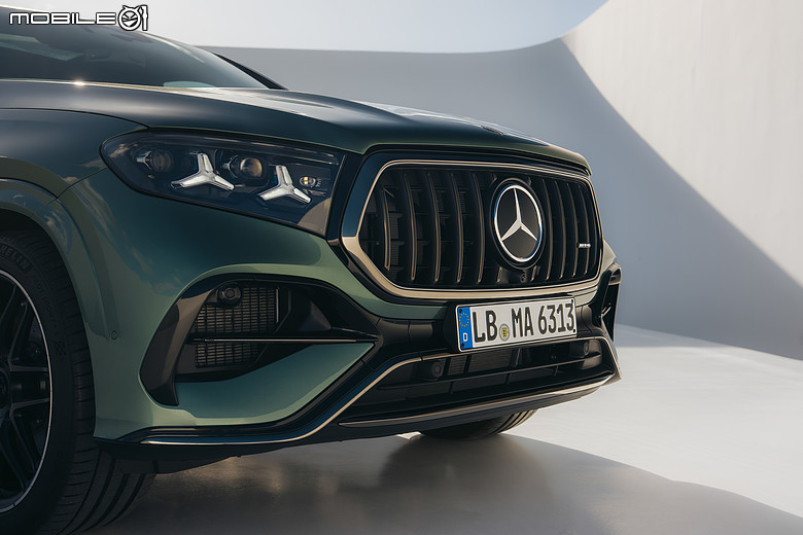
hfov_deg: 43.6
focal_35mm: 45
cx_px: 402
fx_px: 1004
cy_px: 268
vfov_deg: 29.9
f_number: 4.5
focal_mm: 45
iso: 100
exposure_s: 1/500
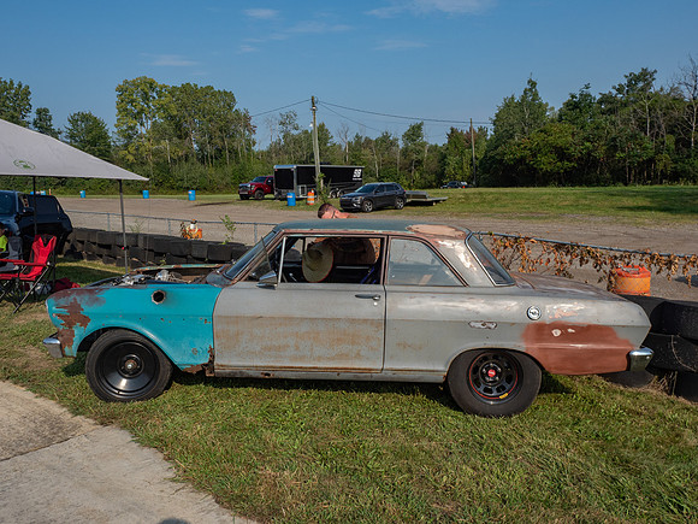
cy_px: 262
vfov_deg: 49.7
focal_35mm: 28
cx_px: 349
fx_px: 565
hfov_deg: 63.4
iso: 200
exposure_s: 1/800
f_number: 7.1
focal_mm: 14
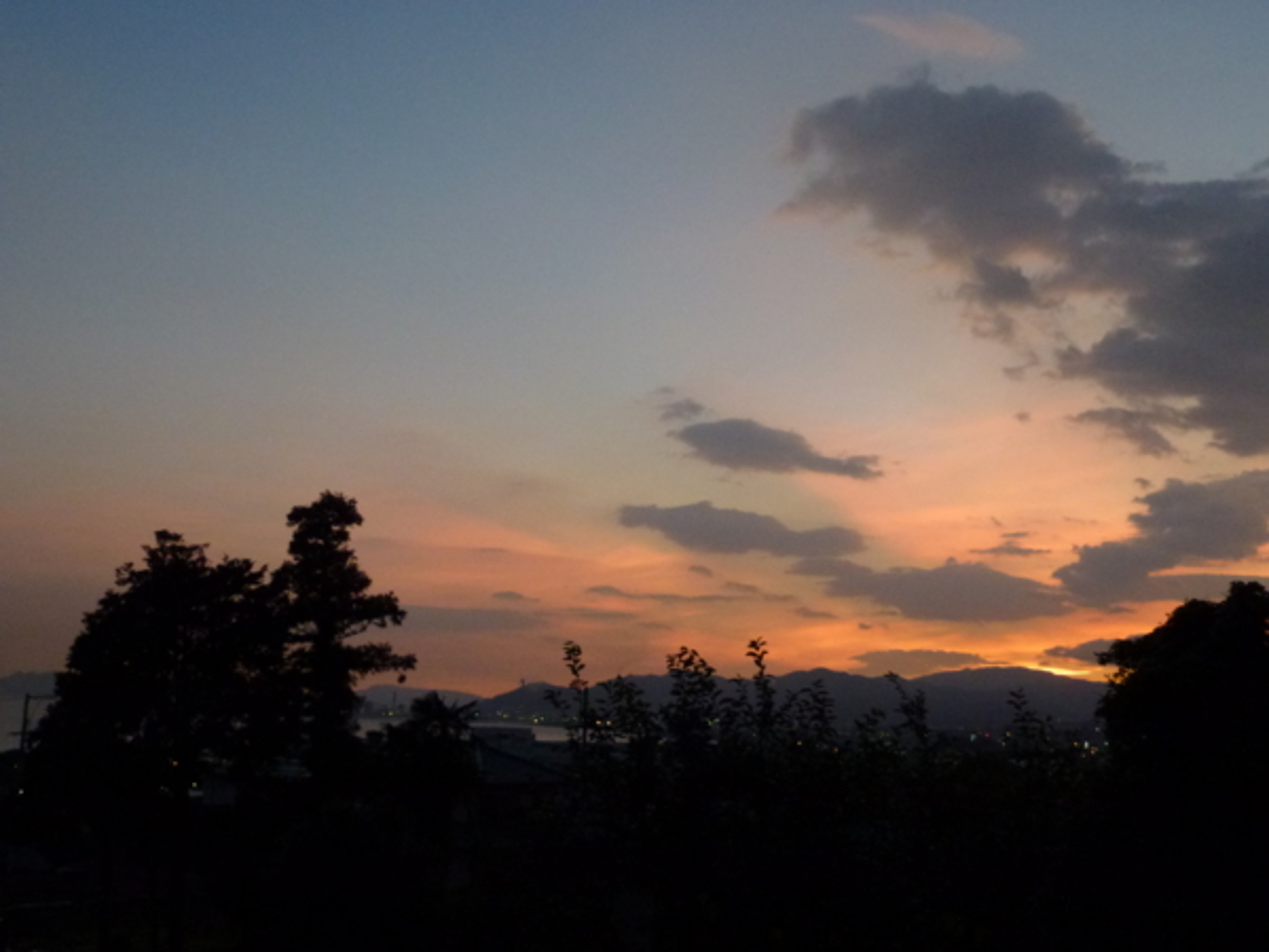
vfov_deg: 37.7
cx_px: 634
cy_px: 476
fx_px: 1393
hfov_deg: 49.0
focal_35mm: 38
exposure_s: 1/20
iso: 400
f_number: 3.8
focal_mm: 6.8
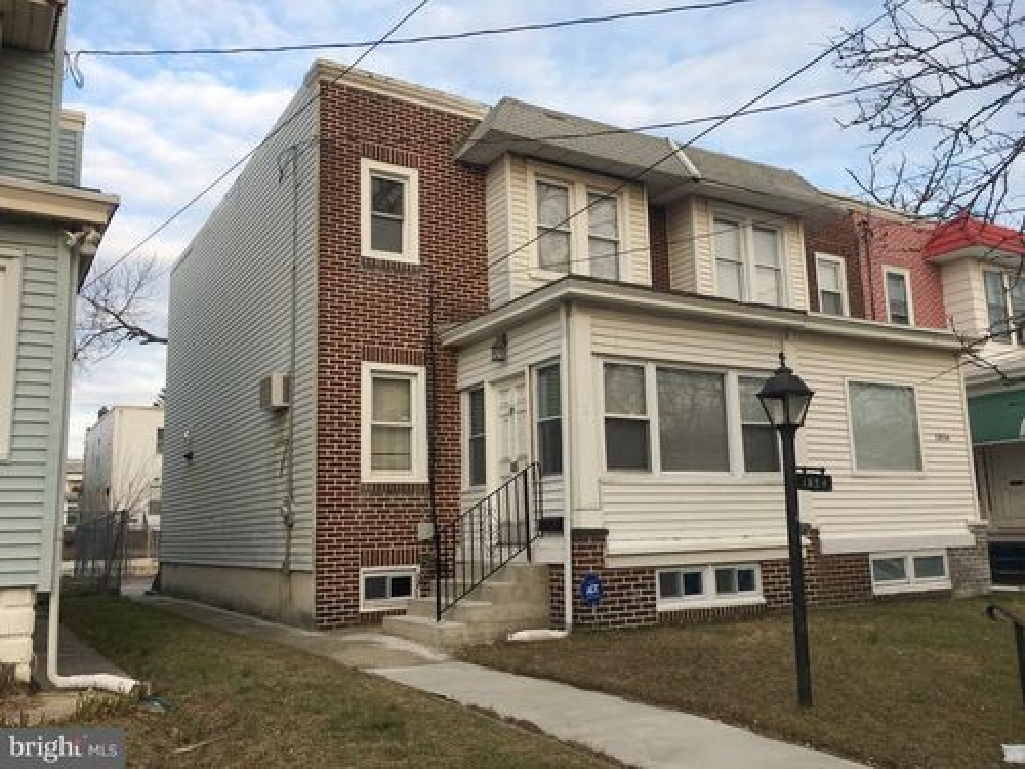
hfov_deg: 61.7
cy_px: 384
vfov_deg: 48.2
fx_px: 859
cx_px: 512
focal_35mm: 29
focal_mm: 4.15
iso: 25
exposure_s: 1/382
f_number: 2.2
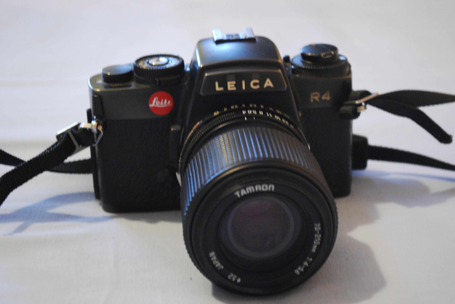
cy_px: 152
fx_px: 949
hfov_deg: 27.0
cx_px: 228
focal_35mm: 75
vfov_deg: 18.2
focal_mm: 50
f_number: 5.6
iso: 1600
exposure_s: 1/4
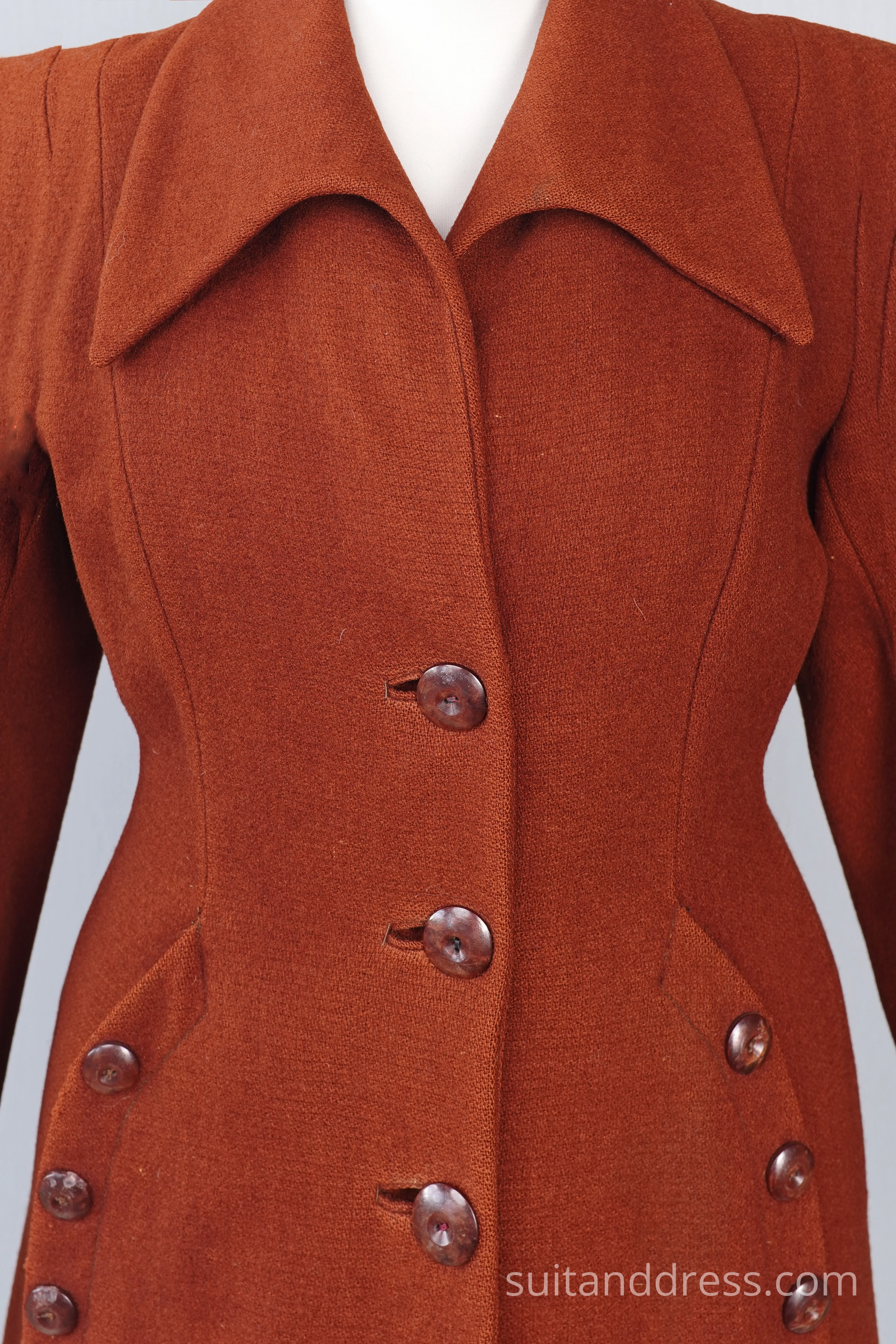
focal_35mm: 48
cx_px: 448
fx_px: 1792
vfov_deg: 41.1
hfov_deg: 28.1
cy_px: 672
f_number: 6.3
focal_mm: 32
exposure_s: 1/25
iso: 320
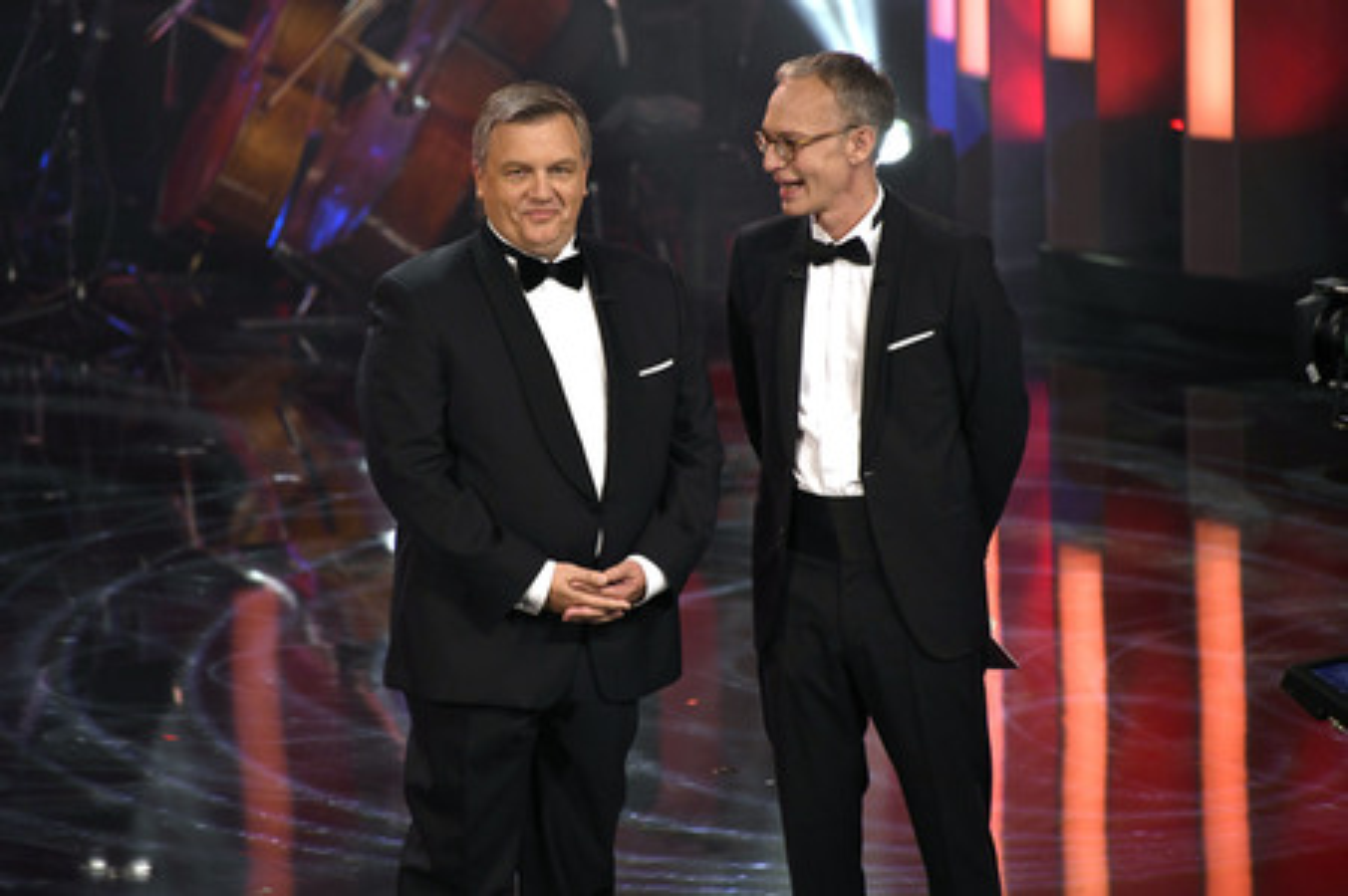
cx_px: 674
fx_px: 11225
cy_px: 448
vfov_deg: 4.6
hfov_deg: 6.9
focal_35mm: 300
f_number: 6.3
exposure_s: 1/160
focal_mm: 300
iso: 1600
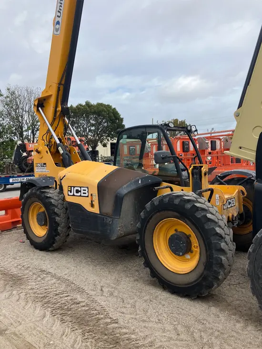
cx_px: 131
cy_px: 174
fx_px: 282
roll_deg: +0.4
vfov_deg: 63.4
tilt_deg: -4.6
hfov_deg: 49.8
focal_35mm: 28
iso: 32
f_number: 1.8
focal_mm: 3.99
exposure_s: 1/1279
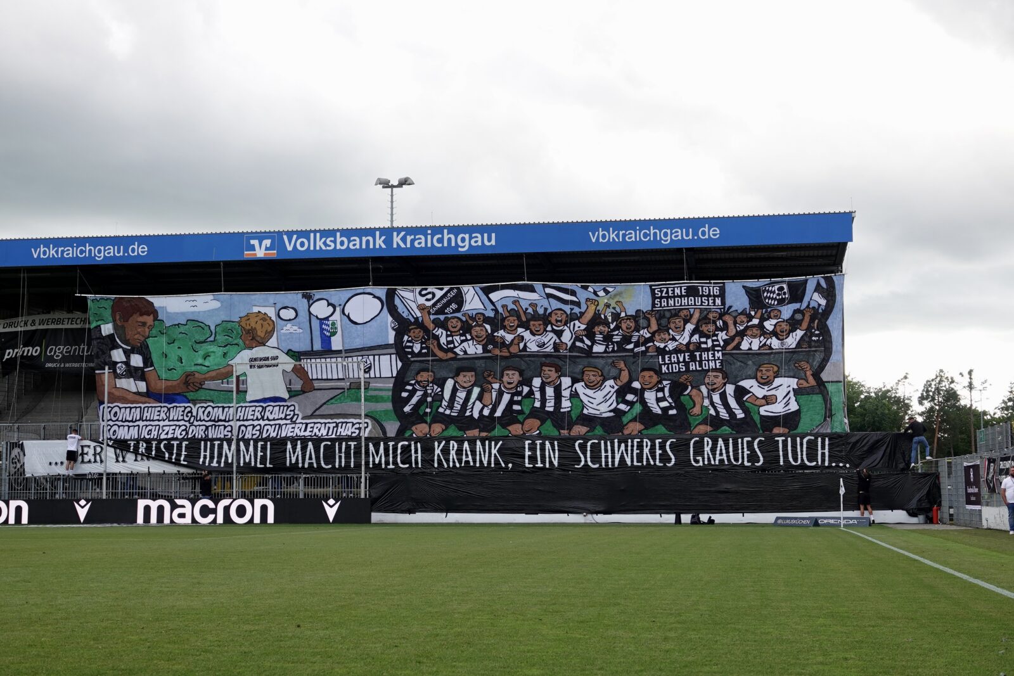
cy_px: 338
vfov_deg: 27.0
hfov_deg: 39.6
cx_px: 507
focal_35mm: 50
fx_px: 1408
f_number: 3.2
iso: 100
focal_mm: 18.21
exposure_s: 1/250
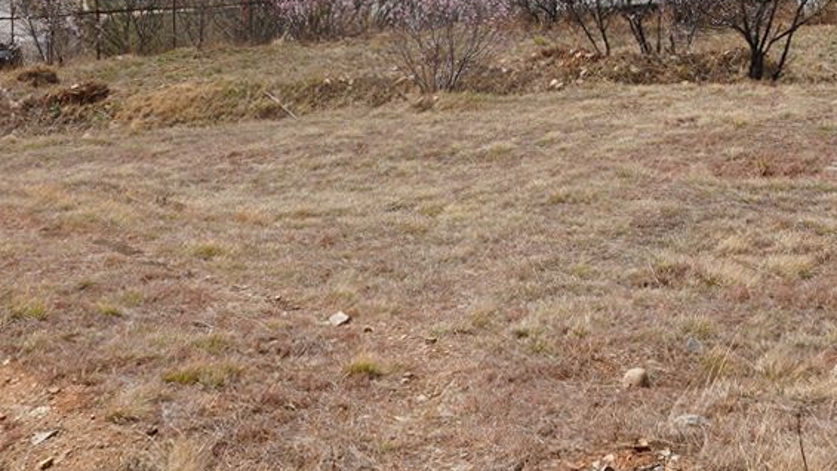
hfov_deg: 23.2
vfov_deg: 12.1
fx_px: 1976
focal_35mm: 89
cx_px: 770
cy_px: -456
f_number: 16
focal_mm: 24
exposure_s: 1/100
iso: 100
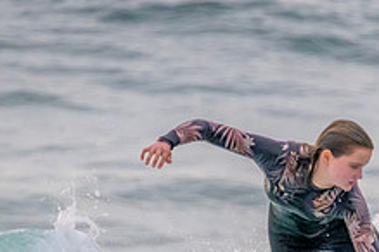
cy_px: 293
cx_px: 379
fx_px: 22338
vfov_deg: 0.6
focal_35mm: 2122
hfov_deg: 1.0
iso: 8000
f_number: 11
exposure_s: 1/2000
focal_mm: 800
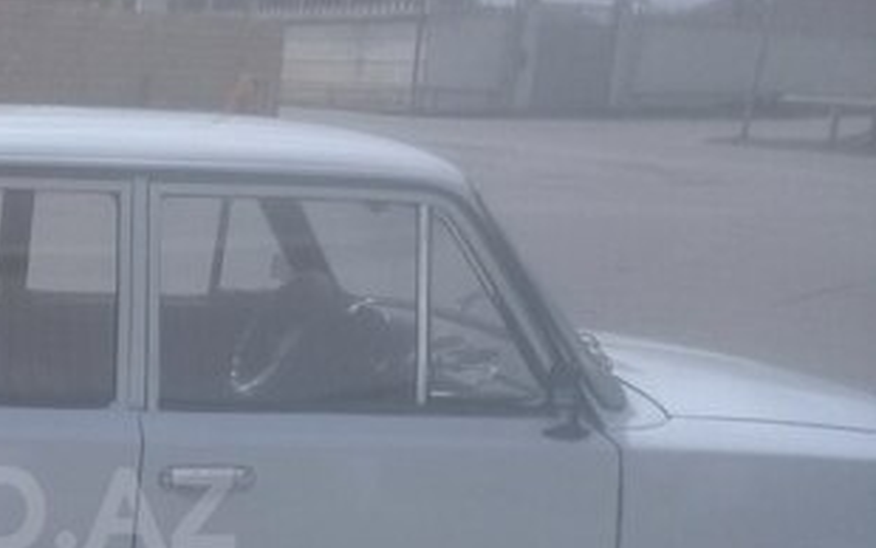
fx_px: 1672
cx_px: -54
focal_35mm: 70
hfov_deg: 27.2
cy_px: 510
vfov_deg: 18.3
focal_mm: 3.3
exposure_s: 1/2242
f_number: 2.2
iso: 50
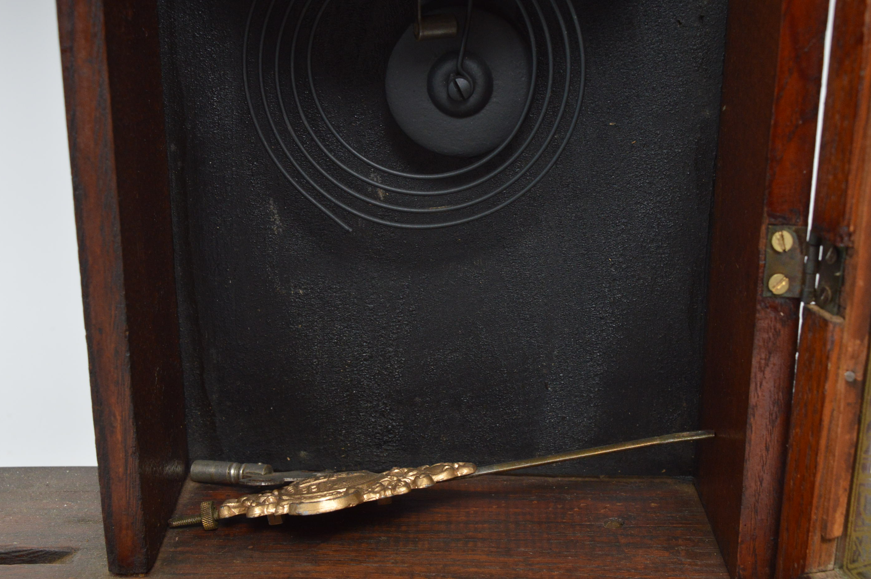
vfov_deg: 23.3
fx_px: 1402
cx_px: 444
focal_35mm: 58
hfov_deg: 34.5
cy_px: 298
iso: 800
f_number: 9
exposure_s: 1/80
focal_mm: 36
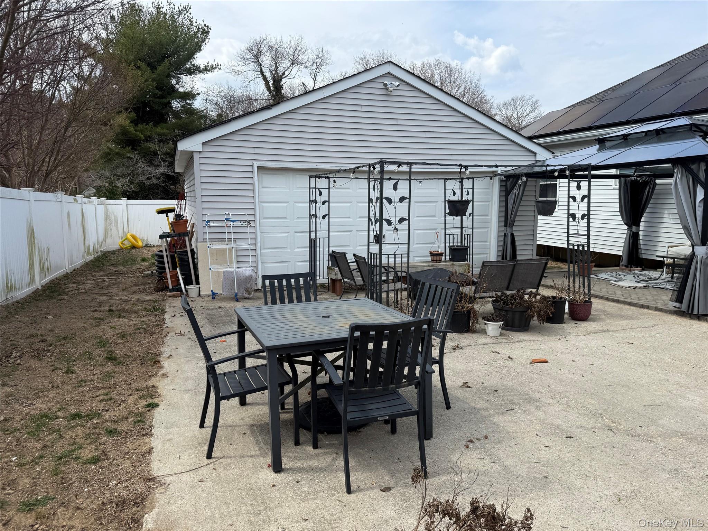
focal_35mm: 24
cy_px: 266
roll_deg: -0.1
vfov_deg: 56.8
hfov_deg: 71.6
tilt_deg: -6.2
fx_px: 491
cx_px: 354
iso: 80
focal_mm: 6.76
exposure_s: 1/3584
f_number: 1.78
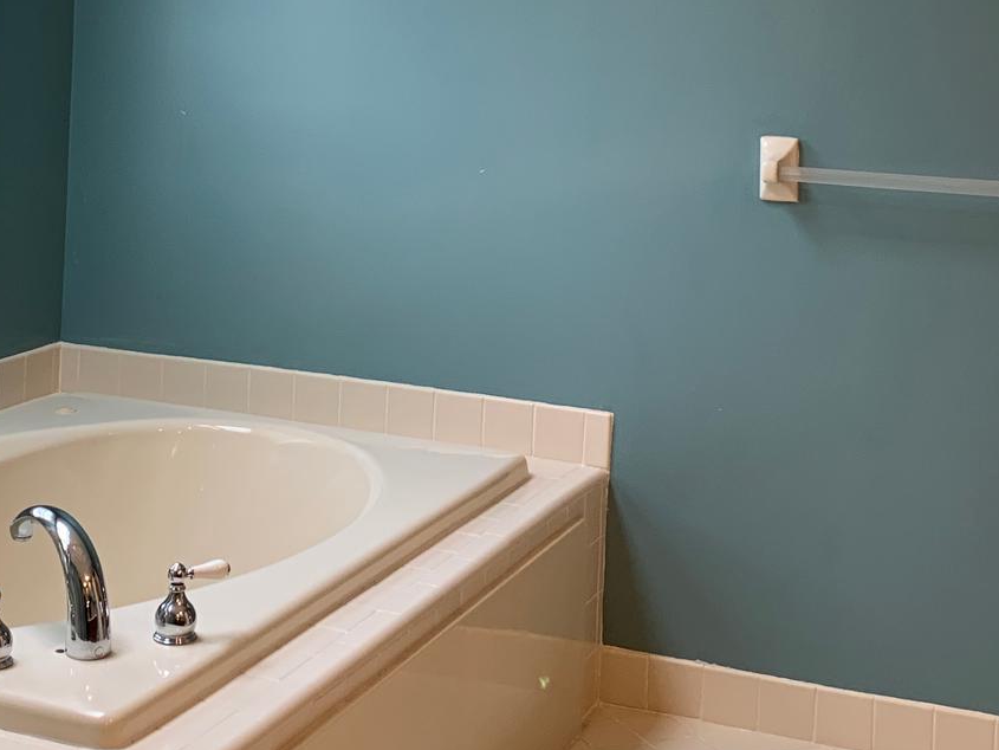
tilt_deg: -0.6
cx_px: 402
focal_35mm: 63
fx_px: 1818
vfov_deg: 22.6
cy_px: 34
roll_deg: -1.5
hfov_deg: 30.6
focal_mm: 4.25
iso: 100
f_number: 1.8
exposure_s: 1/60
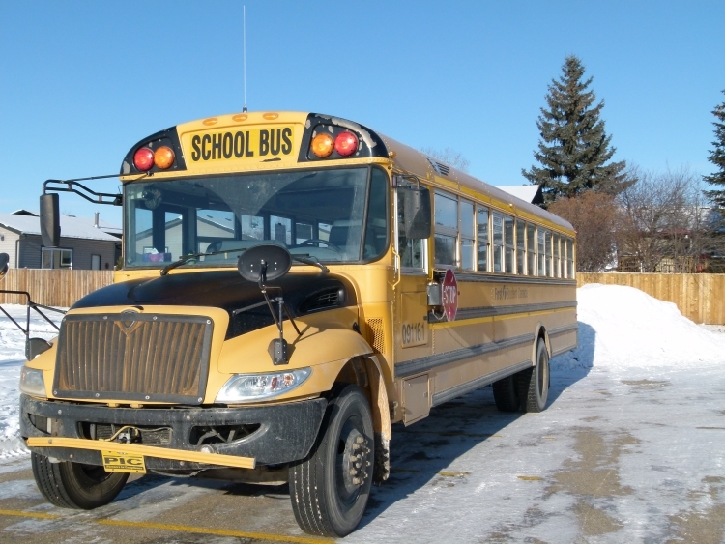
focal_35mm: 45
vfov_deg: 32.2
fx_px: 943
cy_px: 272
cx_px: 362
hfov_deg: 42.1
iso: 100
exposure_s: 1/1300
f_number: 4
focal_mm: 8.1
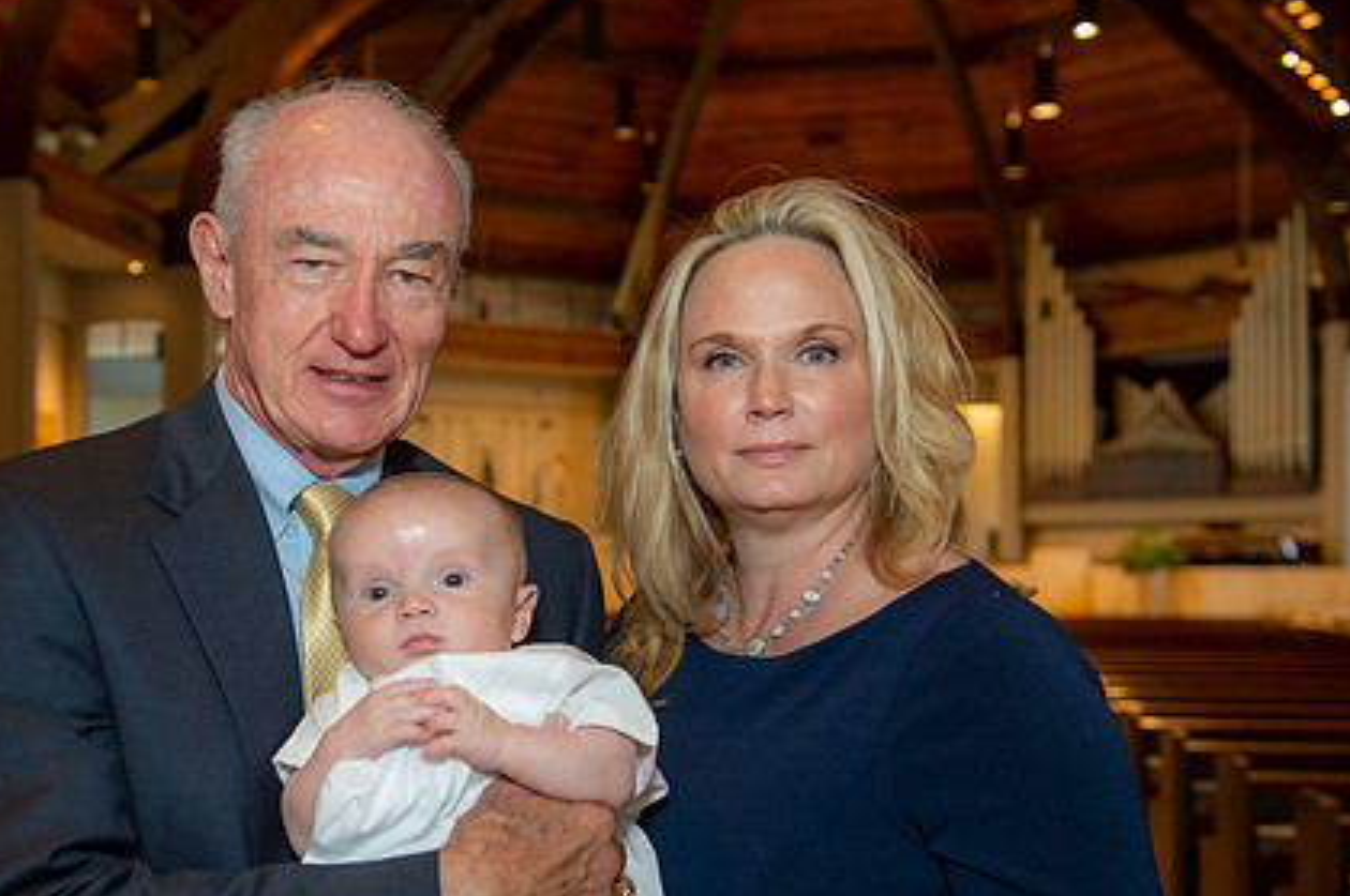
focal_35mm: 47
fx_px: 1760
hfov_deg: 41.4
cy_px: 546
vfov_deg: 28.5
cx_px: 440
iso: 1000
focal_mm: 34
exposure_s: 1/100
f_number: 3.5
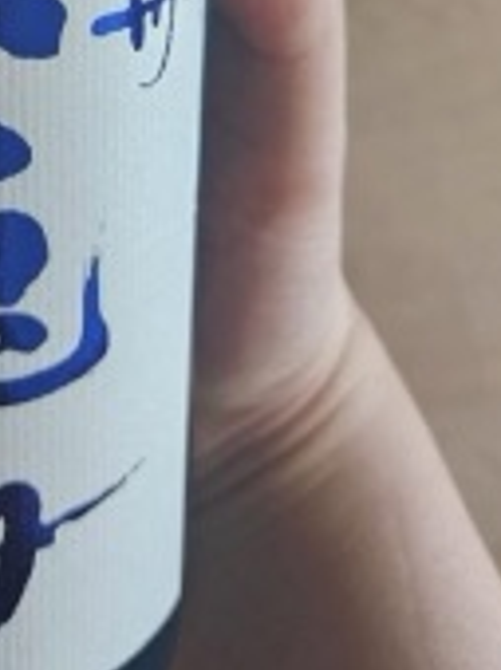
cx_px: 8
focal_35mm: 65
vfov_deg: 26.4
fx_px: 1257
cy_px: -142
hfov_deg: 21.8
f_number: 1.8
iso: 640
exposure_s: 1/120
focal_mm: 5.4
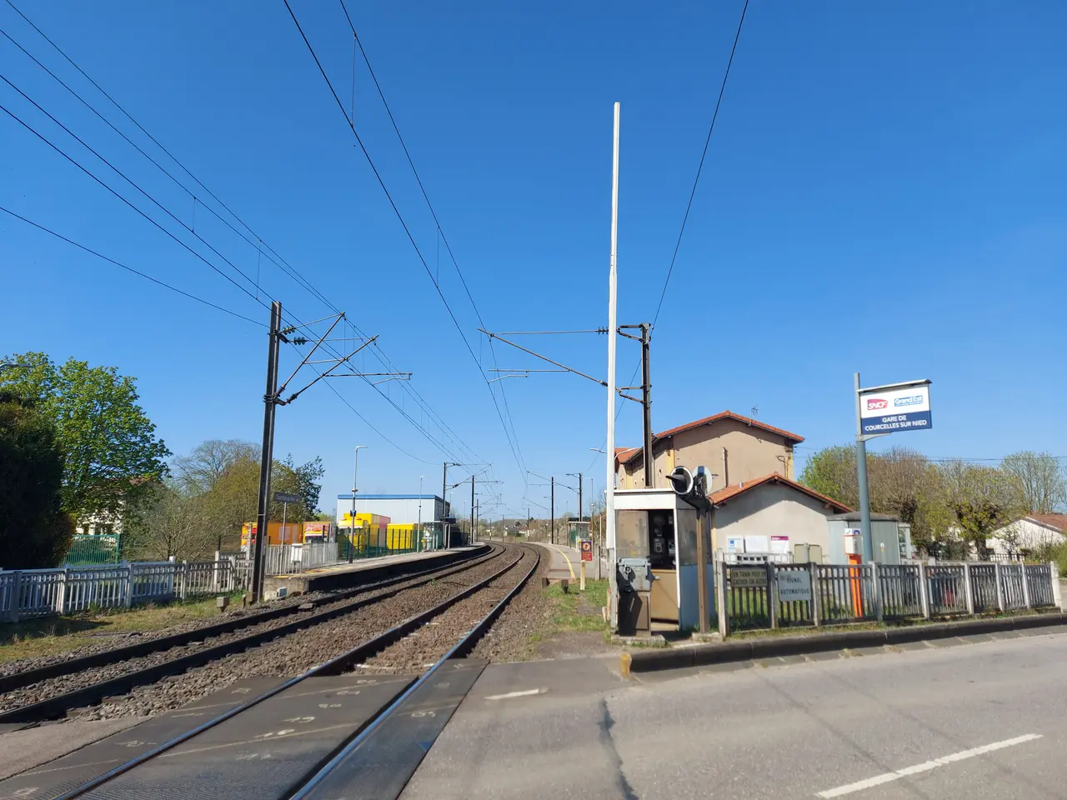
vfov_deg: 56.8
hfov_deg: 71.6
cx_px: 534
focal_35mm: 24
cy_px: 400
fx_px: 740
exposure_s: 1/1123
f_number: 1.8
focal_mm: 5.23
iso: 32
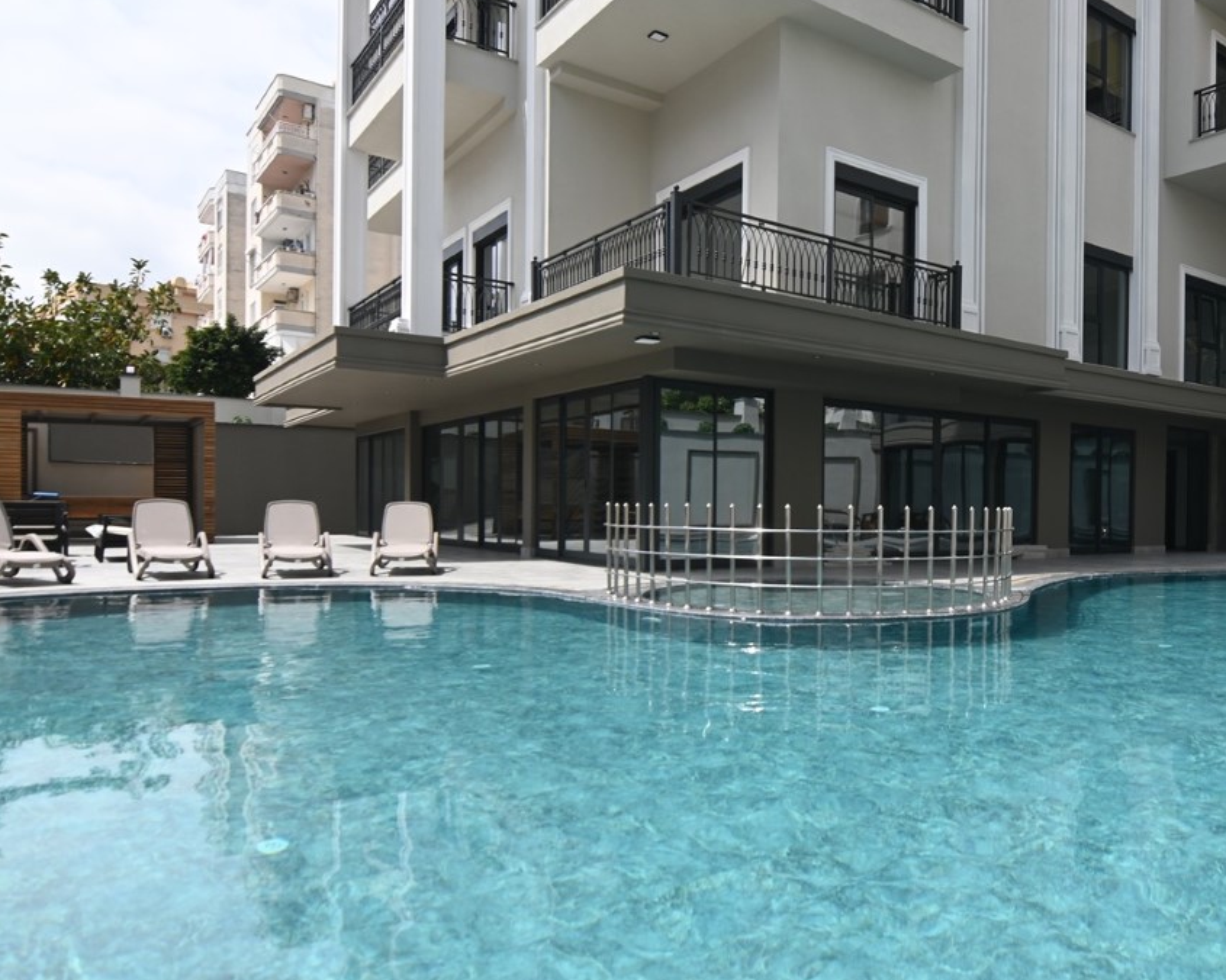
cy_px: 529
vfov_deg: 57.2
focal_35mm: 25
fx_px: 898
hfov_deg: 66.4
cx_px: 839
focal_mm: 11
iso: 140
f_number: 5.6
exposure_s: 1/500
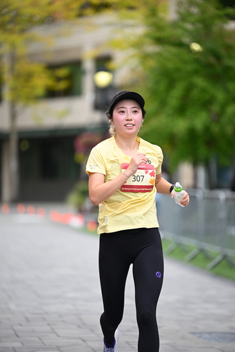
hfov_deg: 7.9
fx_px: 1712
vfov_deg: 11.7
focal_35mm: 175
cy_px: 176
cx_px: 118
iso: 640
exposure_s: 1/2000
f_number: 2.8
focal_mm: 175
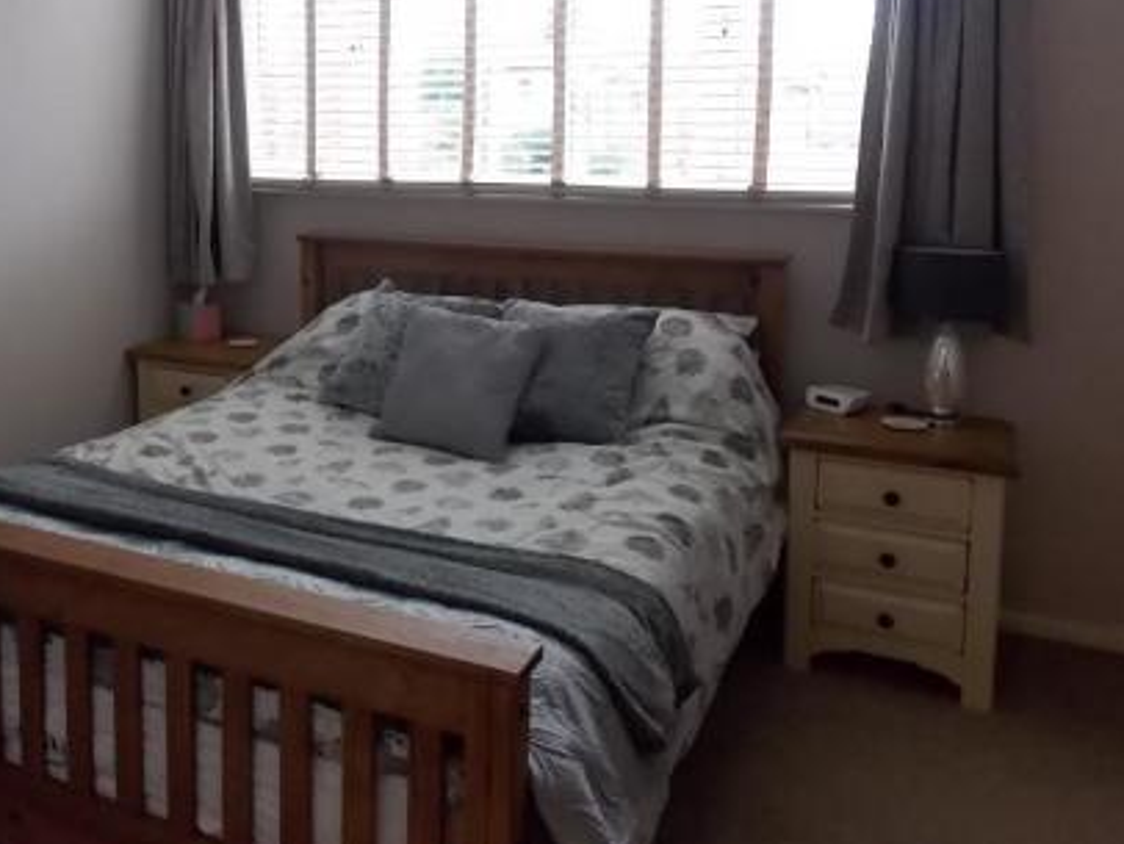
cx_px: 395
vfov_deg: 42.1
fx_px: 1072
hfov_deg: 54.4
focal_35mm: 33
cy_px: 250
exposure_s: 1/30
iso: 320
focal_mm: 4
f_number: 3.1
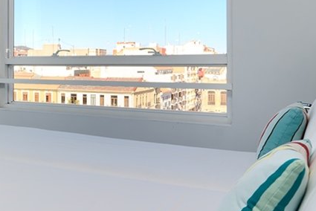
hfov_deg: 33.5
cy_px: 56
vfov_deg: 26.2
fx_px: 448
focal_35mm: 51
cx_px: -38
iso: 100
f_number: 9
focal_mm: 16
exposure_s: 1/100
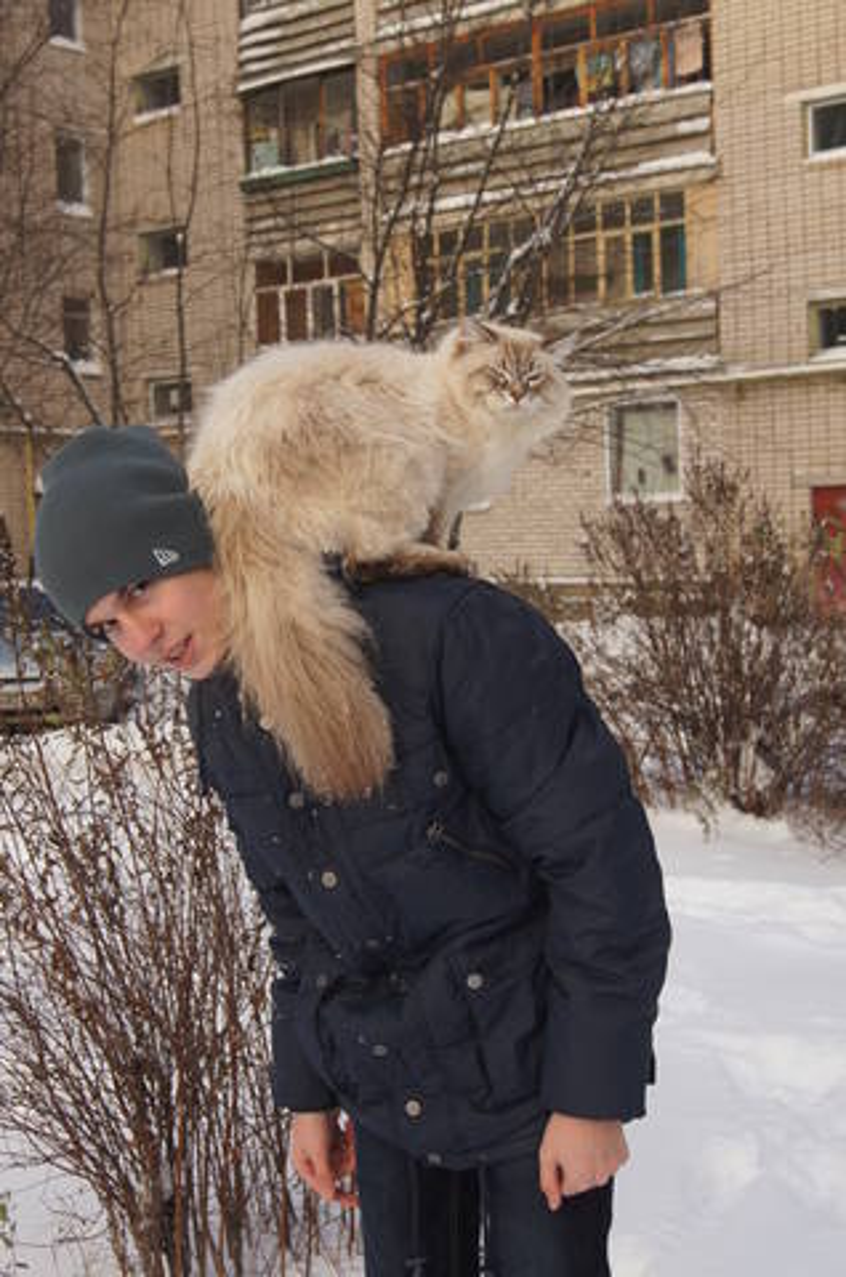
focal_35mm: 52
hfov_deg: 25.6
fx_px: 1859
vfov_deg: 37.9
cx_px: 423
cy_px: 638
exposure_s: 1/125
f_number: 6.3
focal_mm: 35
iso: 100
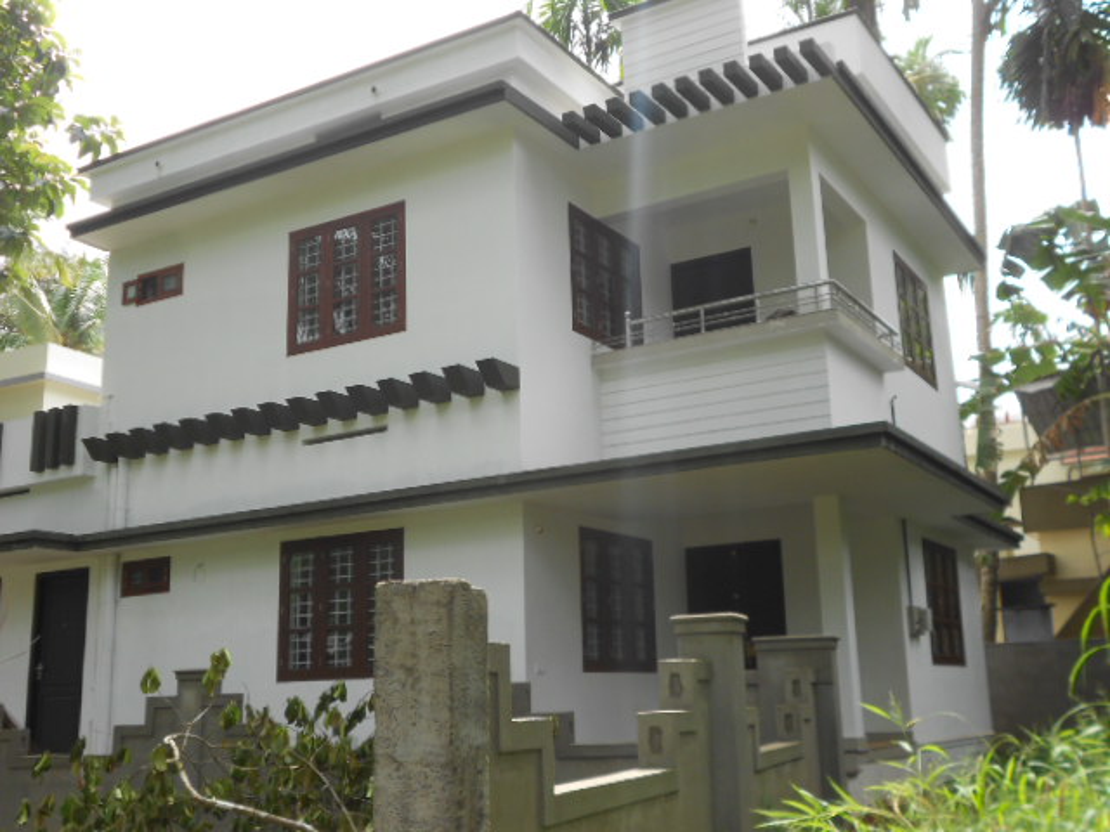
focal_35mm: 37
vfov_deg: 38.7
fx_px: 1186
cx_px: 555
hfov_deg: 50.1
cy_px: 416
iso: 80
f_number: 3.9
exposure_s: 1/160
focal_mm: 6.9
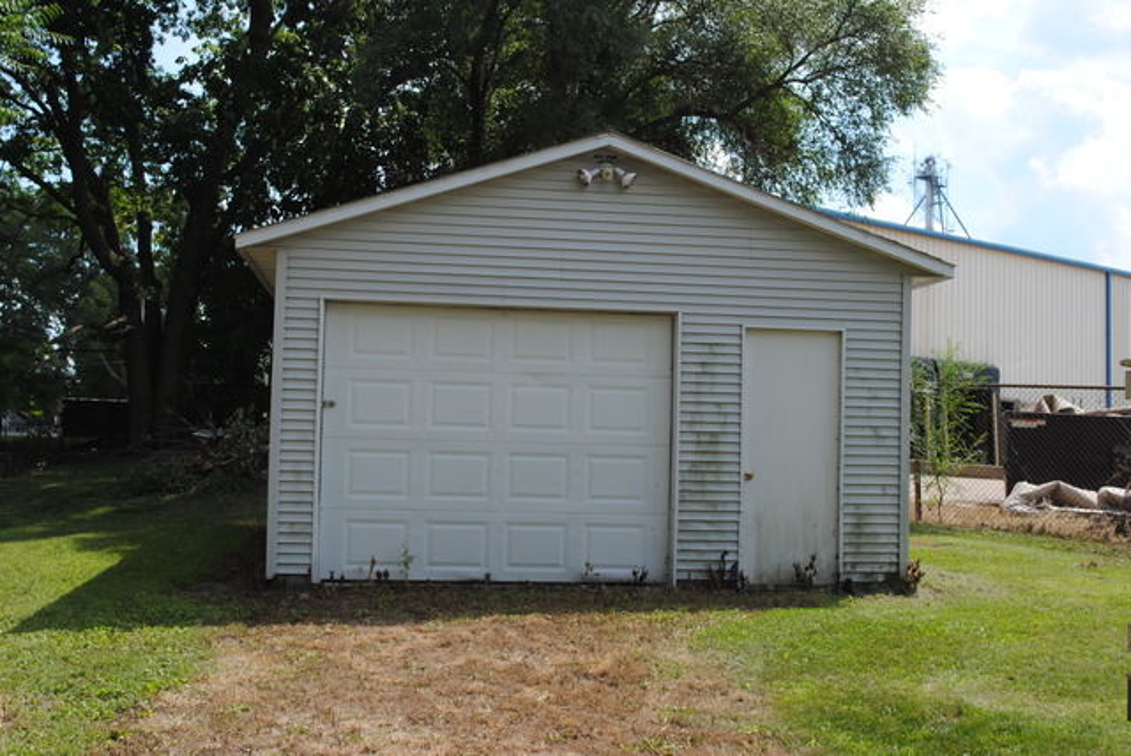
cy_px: 378
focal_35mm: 45
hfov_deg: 43.6
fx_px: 1415
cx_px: 566
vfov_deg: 29.9
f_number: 7.1
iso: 100
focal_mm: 30
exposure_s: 1/200
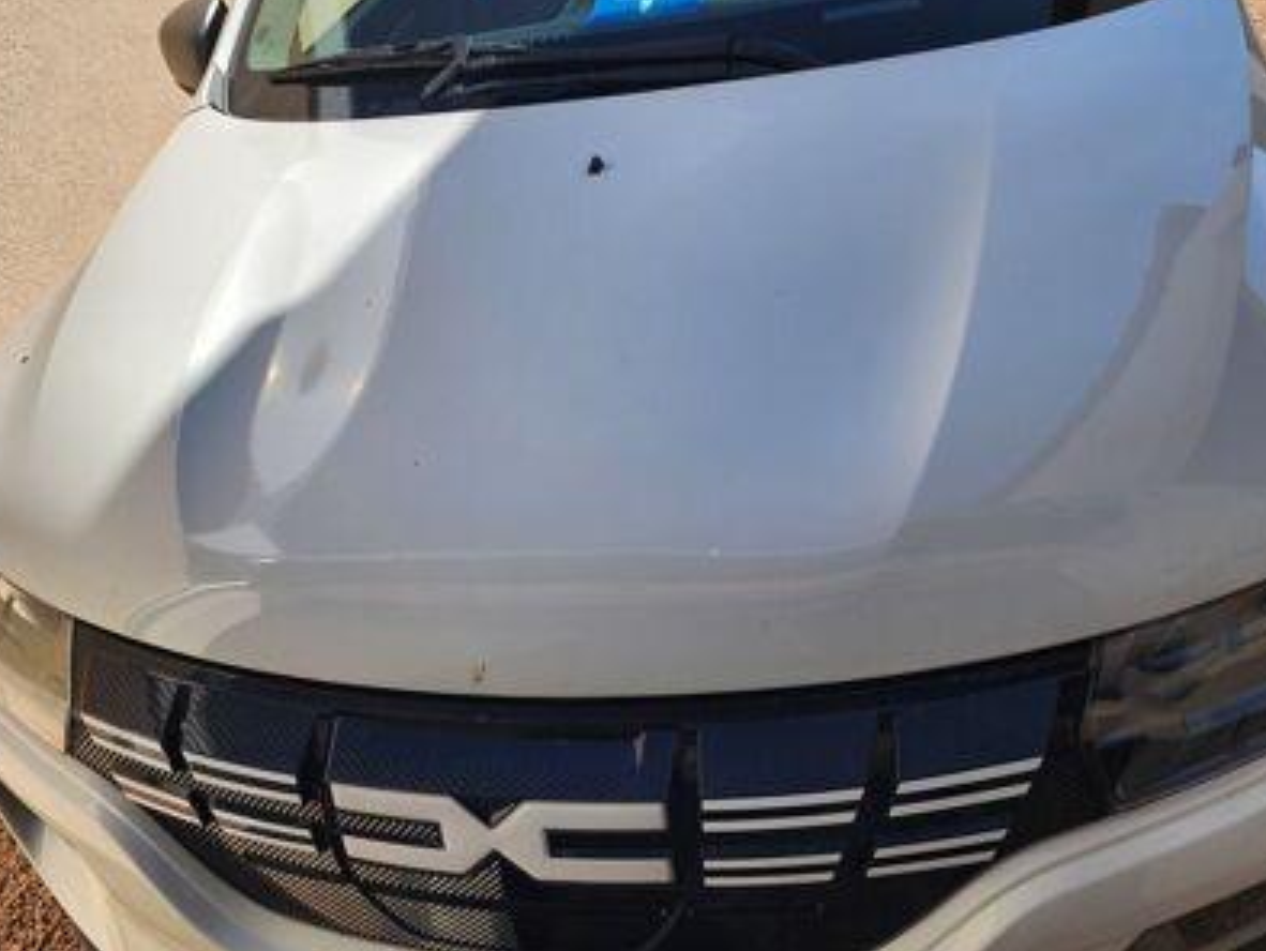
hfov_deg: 63.3
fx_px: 1025
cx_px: 569
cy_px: 504
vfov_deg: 49.8
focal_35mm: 28
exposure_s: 1/803
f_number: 1.8
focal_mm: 6.4
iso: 12
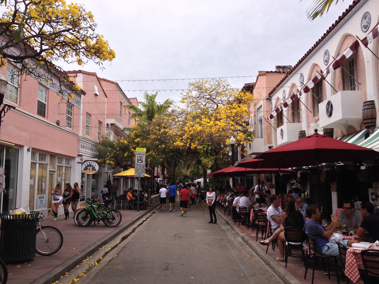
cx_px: 190
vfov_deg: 40.7
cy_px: 142
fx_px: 383
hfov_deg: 52.6
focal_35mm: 35
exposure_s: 1/1972
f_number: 2.4
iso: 50
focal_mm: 4.28
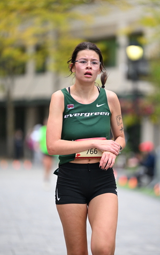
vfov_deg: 9.4
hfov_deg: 5.9
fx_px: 1555
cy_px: 146
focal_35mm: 223
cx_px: 85
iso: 1250
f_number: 2.8
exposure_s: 1/2000
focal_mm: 190
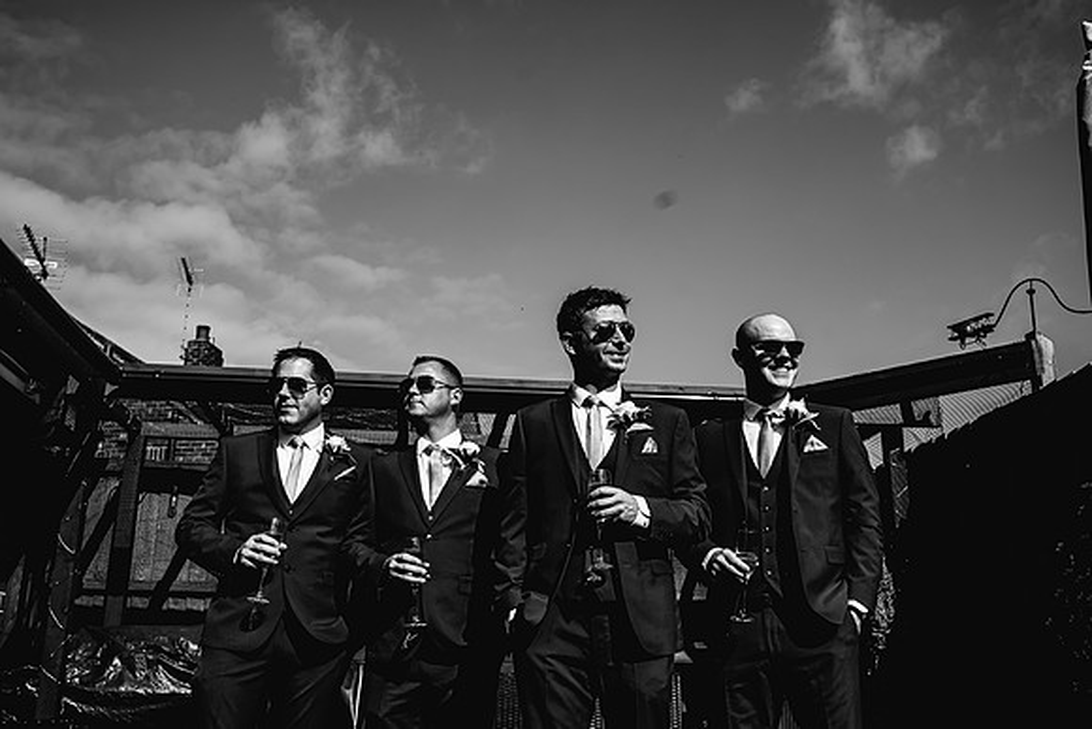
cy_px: 364
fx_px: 1062
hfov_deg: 54.4
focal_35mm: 35
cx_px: 546
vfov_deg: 37.9
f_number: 6.3
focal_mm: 35
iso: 50
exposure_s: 1/800
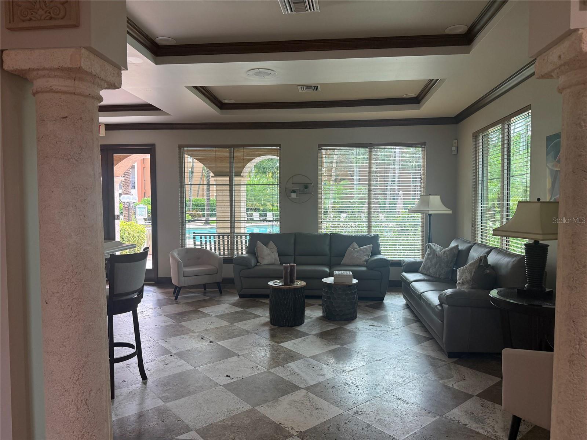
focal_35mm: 24
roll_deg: +0.8
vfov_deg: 56.8
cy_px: 220
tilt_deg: -1.4
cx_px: 294
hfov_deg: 71.6
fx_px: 407
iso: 125
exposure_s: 1/120
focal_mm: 6.76
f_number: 1.78
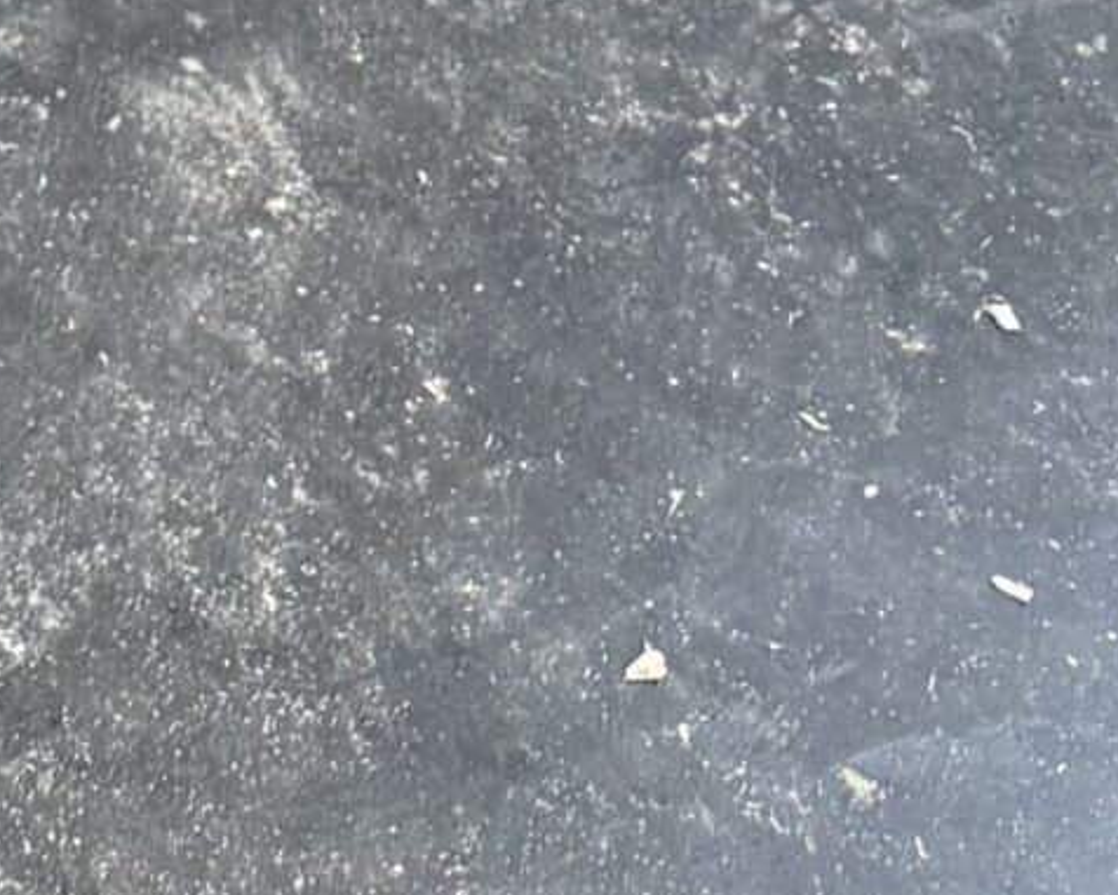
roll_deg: -1.0
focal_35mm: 126
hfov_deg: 14.9
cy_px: -1832
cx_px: -150
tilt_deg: -21.6
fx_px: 4170
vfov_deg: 9.5
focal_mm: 6.76
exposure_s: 1/60
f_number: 1.78
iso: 320
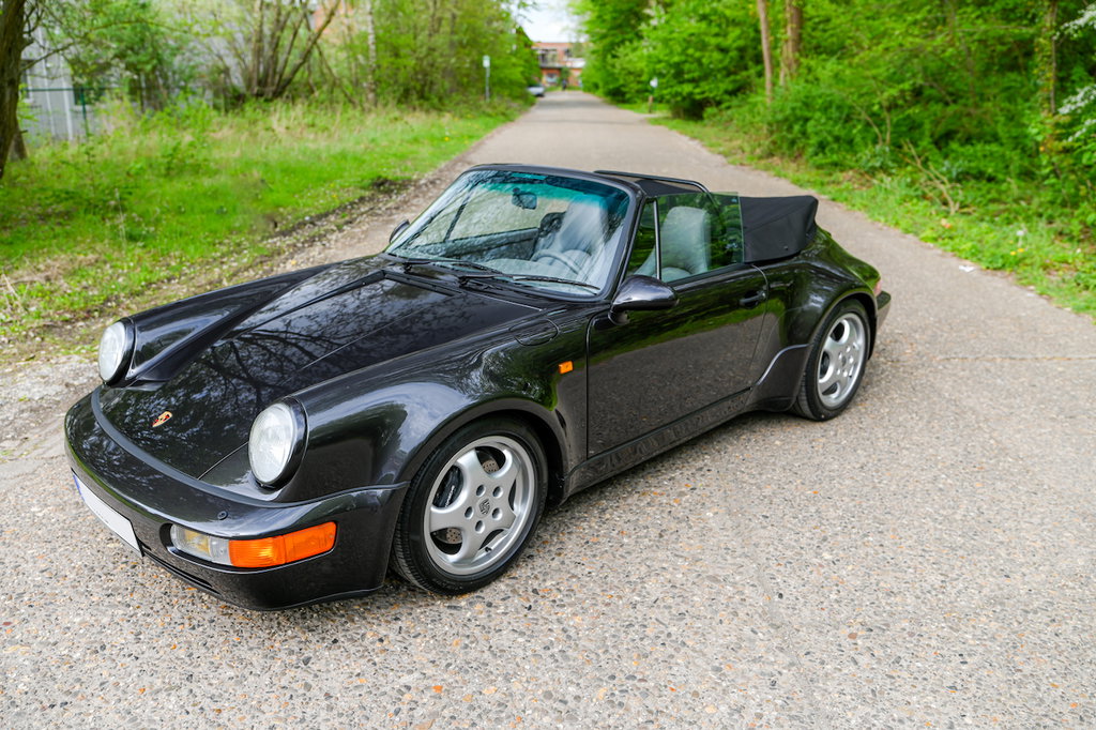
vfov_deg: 46.4
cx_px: 548
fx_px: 852
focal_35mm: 28
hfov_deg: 65.5
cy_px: 365
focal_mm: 28
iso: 100
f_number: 2.5
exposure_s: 1/400
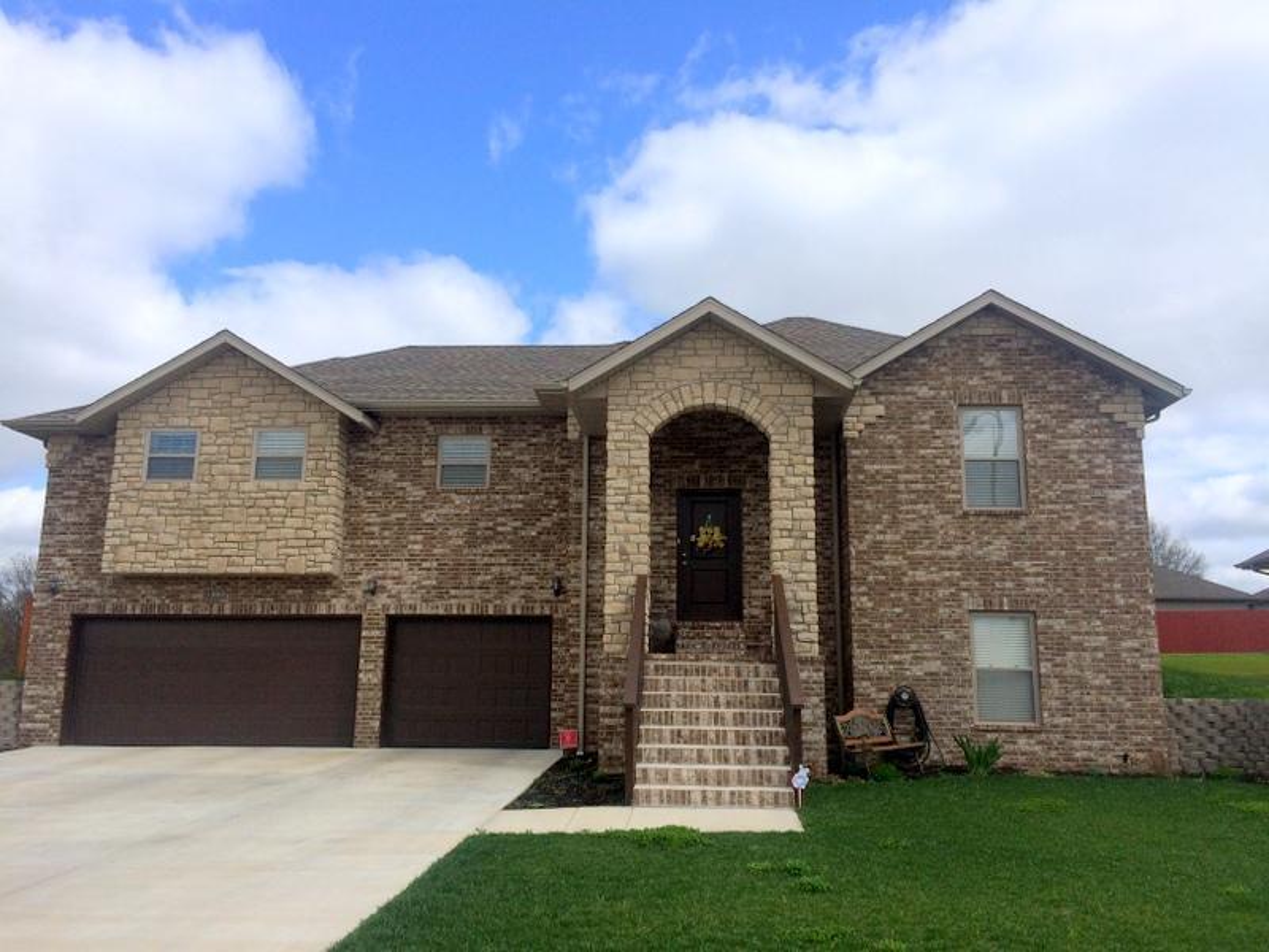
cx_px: 634
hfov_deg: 61.7
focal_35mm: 29
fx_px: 1063
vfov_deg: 48.2
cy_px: 476
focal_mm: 4.15
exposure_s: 1/2933
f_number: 2.2
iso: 32
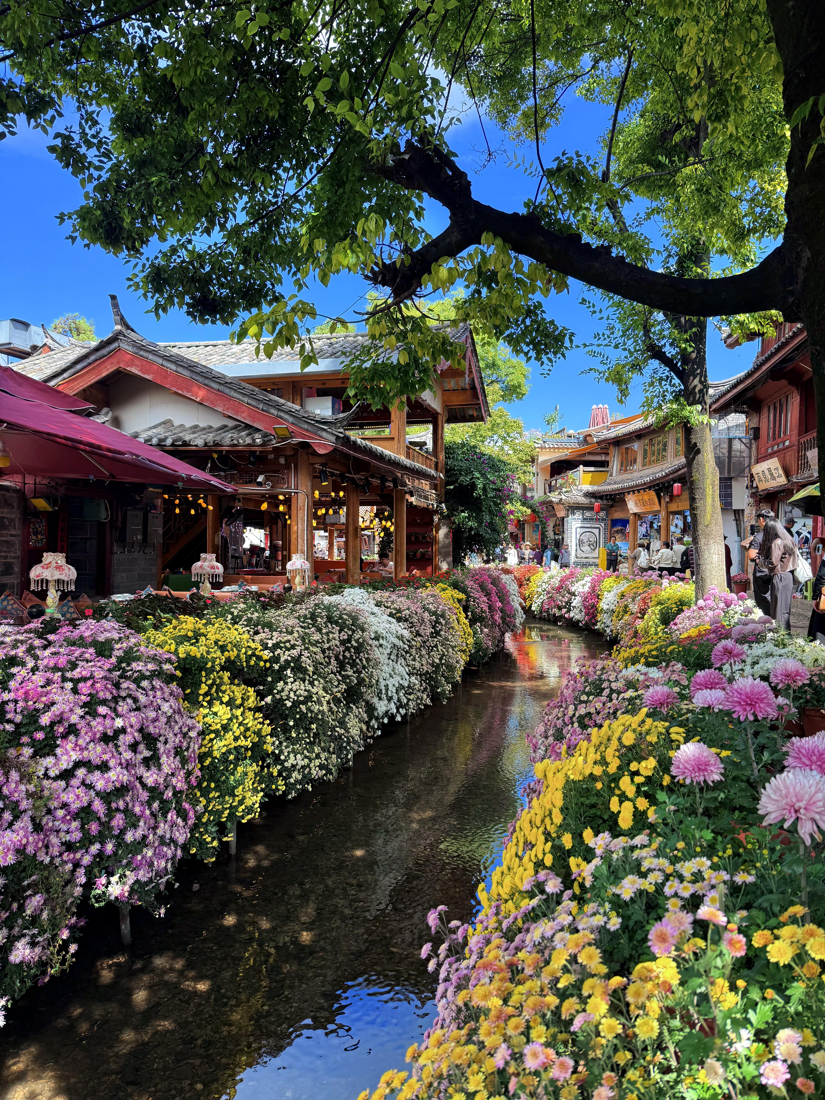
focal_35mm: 24
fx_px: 763
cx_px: 412
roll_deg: -0.8
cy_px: 550
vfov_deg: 71.6
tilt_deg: +0.9
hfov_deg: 56.8
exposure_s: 1/920
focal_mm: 6.76
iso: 100
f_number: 1.78
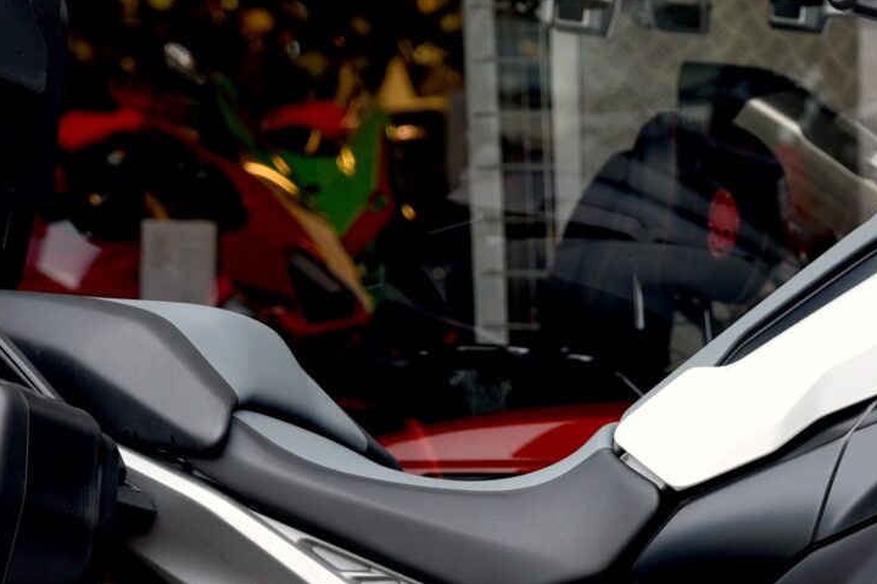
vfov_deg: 5.5
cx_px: 794
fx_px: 6065
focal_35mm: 249
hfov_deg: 8.2
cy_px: 638
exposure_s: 1/60
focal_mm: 70
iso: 200
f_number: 4
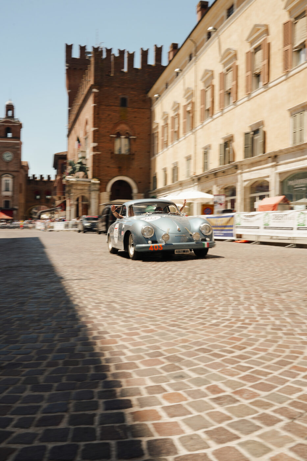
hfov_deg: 38.9
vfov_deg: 55.8
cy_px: 230
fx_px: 435
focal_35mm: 34
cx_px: 154
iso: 100
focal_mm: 34
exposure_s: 1/40
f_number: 13
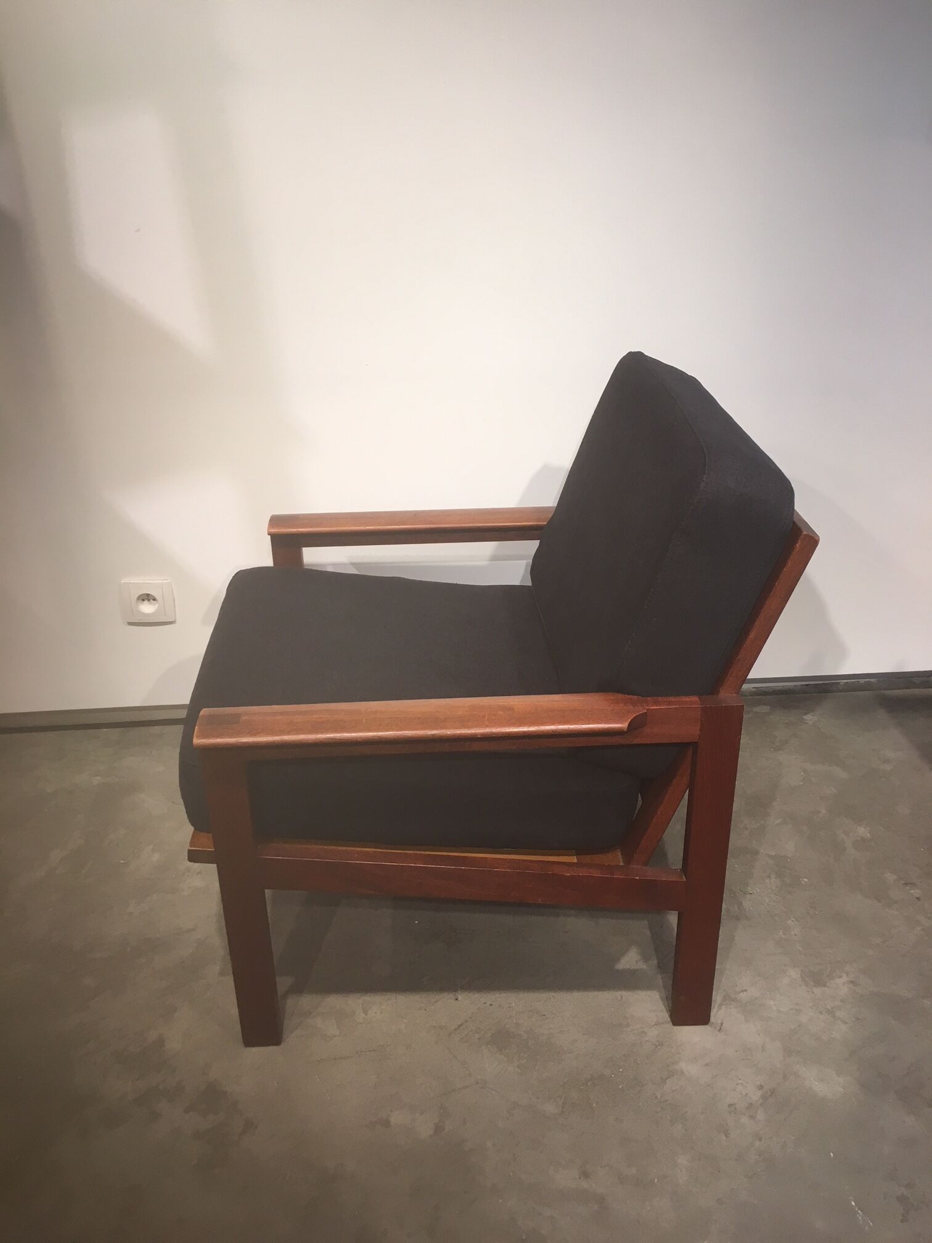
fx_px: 1041
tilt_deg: -25.1
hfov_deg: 48.2
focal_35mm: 29
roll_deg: -1.5
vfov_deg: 61.7
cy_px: 622
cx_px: 466
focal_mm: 4.15
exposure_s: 1/33
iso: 32
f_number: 2.2
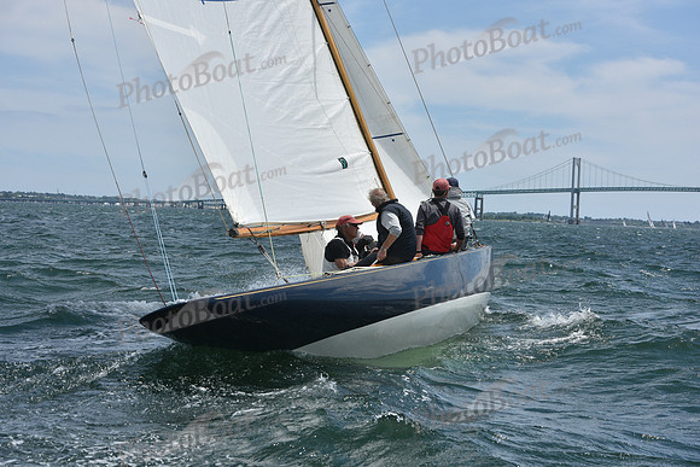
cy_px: 234
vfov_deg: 19.5
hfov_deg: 28.8
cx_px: 350
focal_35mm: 70
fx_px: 1361
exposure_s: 1/1250
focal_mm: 70
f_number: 8
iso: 250
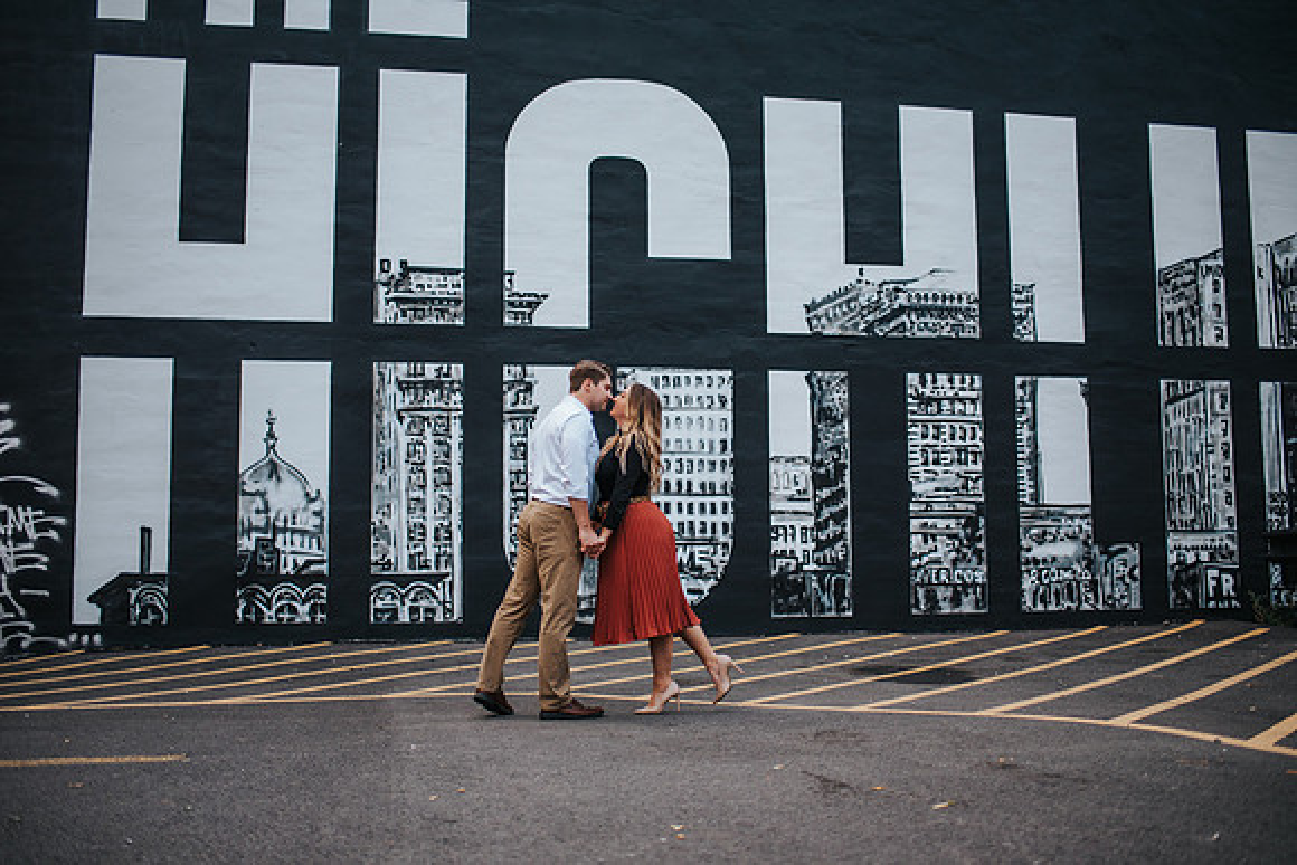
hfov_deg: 54.4
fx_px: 1261
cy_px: 432
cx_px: 648
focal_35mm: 35
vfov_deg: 37.9
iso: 320
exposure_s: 1/800
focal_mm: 35
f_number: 1.8
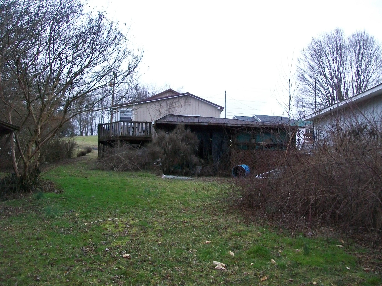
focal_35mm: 36
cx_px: 191
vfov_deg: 39.7
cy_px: 143
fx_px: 397
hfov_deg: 51.4
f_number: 2.7
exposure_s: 1/125
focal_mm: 6
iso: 160
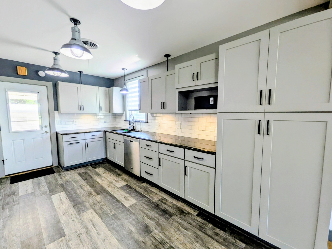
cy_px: 124
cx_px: 166
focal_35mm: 14
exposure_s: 1/122
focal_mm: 1.85
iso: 47
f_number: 2.2
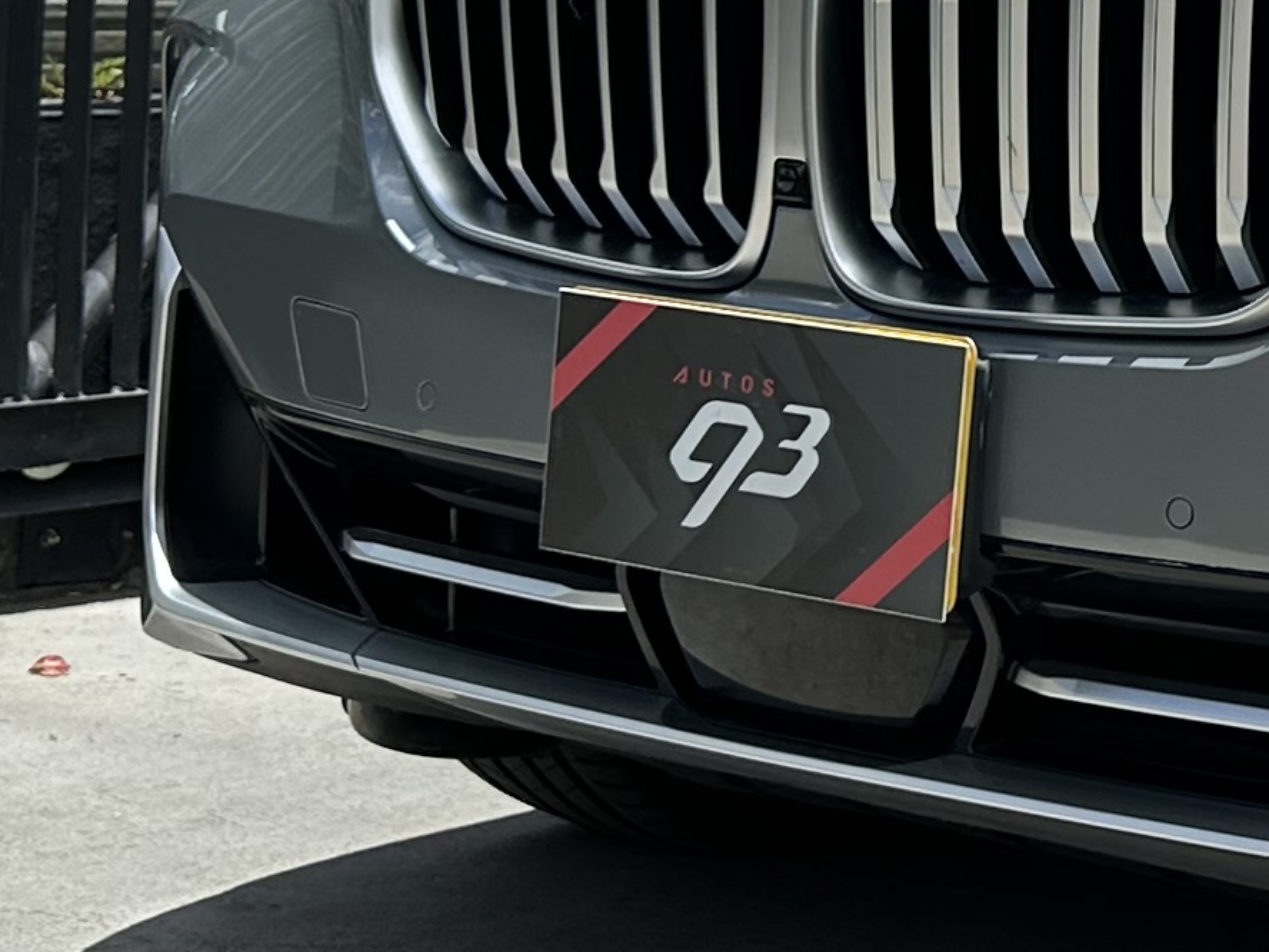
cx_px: 1811
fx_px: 3996
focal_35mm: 109
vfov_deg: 13.3
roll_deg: -2.7
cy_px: -119
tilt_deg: +0.4
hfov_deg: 16.7
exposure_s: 1/4184
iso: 80
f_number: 1.78
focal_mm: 6.86
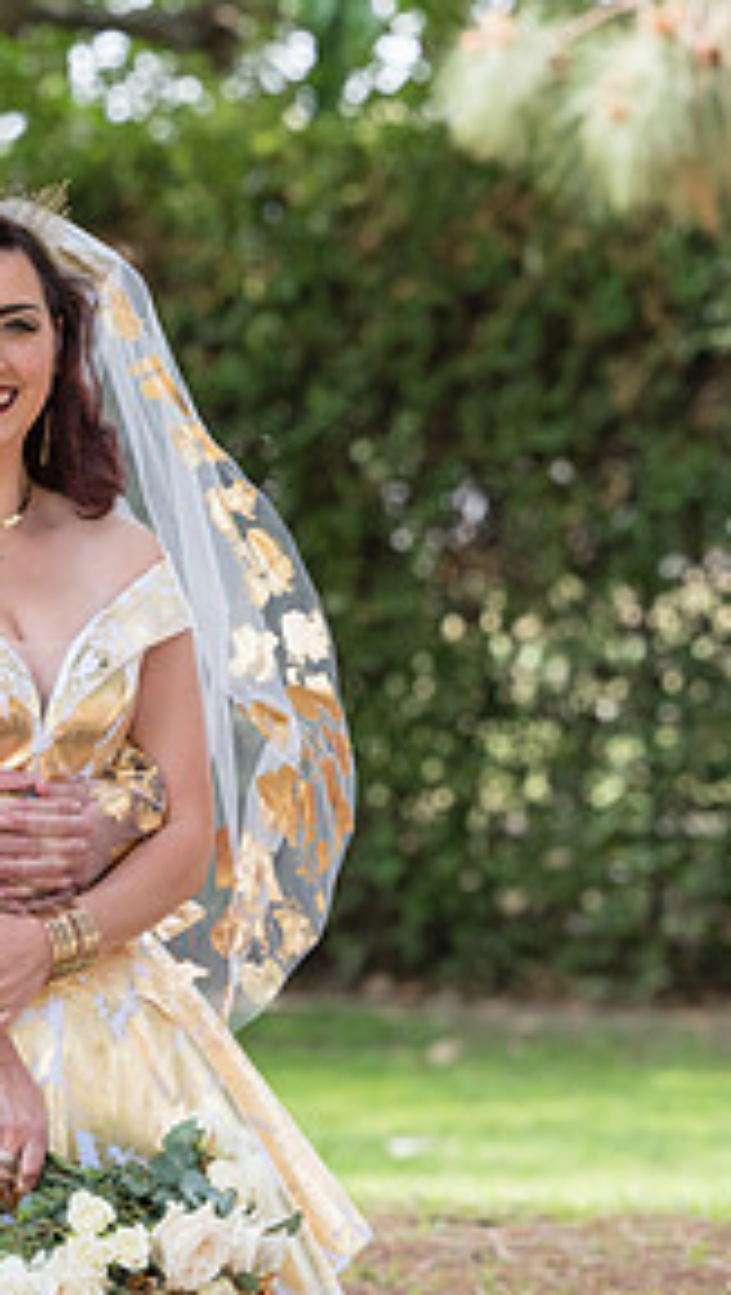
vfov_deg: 7.5
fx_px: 9870
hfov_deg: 4.2
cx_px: 321
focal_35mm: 287
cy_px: 681
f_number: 4.5
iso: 500
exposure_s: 1/800
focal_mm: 135
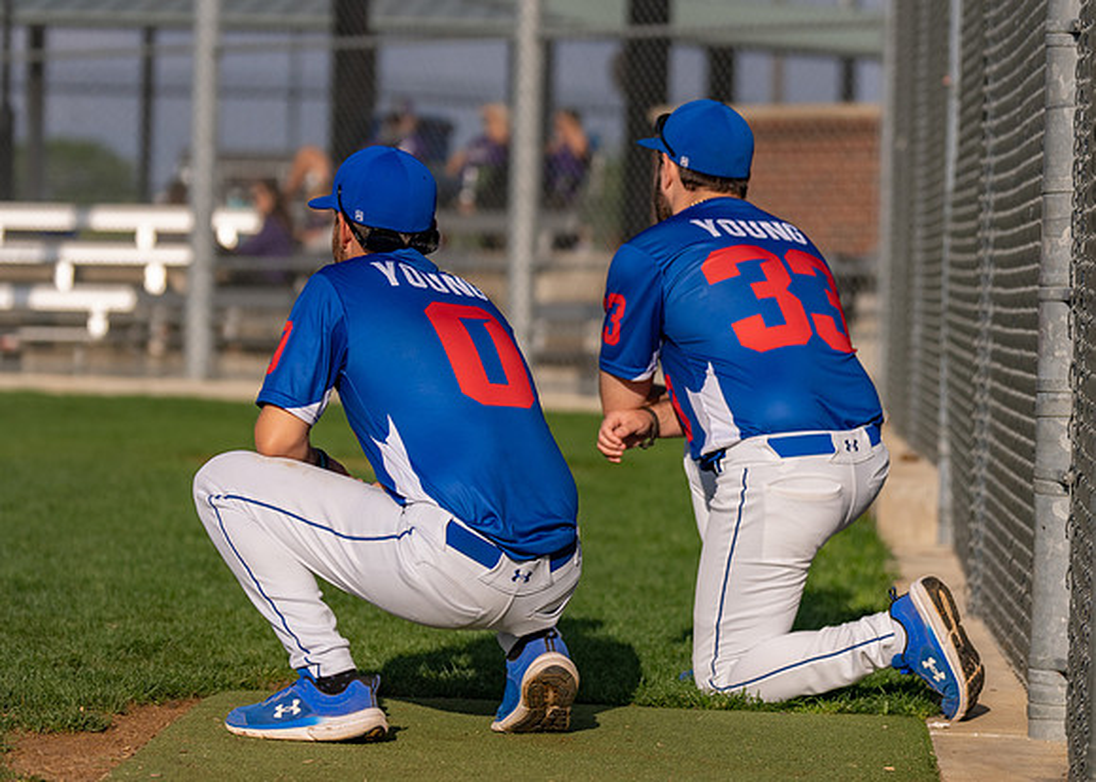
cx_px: 559
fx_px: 4872
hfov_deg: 12.8
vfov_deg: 9.2
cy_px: 357
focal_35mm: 157
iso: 250
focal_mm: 100
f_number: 2.8
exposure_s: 1/6400
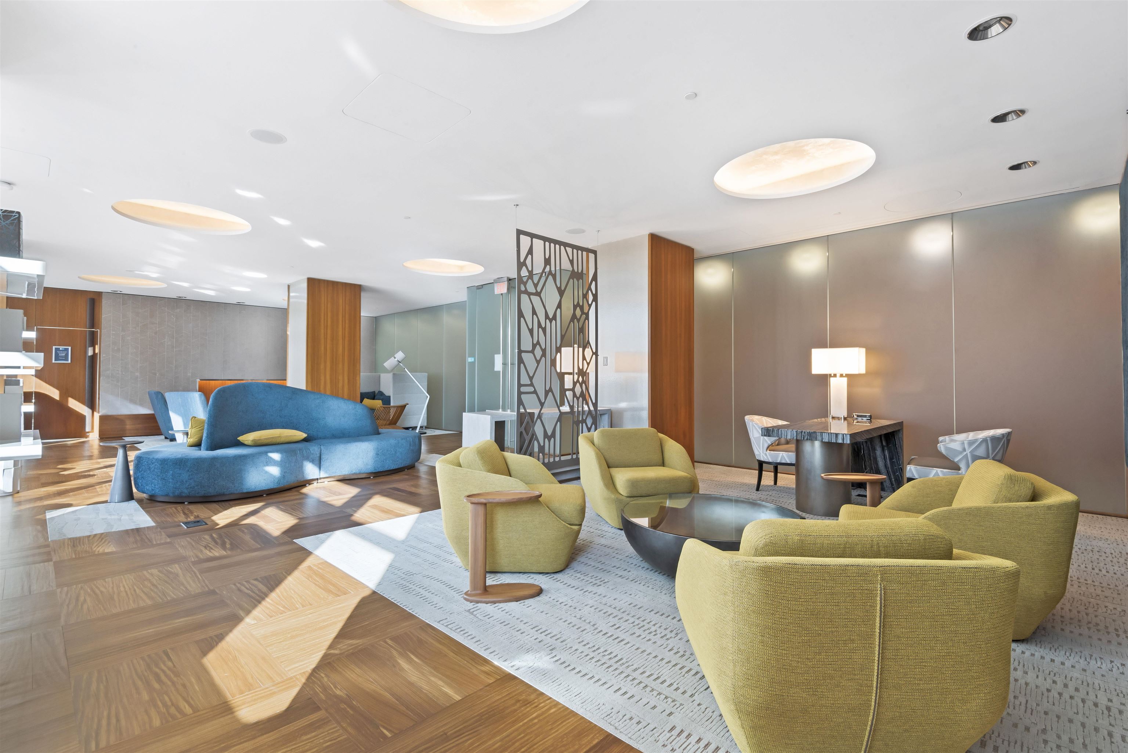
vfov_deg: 73.8
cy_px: 376
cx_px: 564
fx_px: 501
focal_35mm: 16
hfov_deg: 96.7
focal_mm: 16
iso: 500
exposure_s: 1.3
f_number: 18
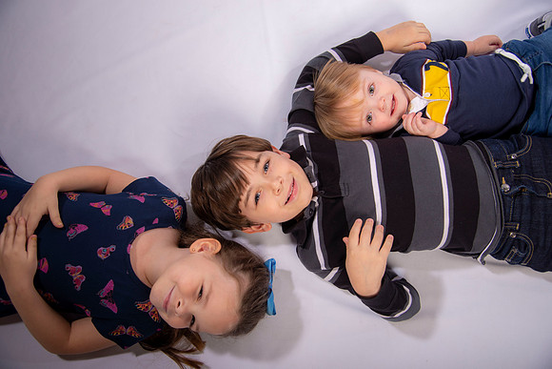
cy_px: 184
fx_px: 537
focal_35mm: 35
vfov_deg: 37.9
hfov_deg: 54.4
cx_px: 276
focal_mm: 35
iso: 125
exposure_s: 1/160
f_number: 4.5
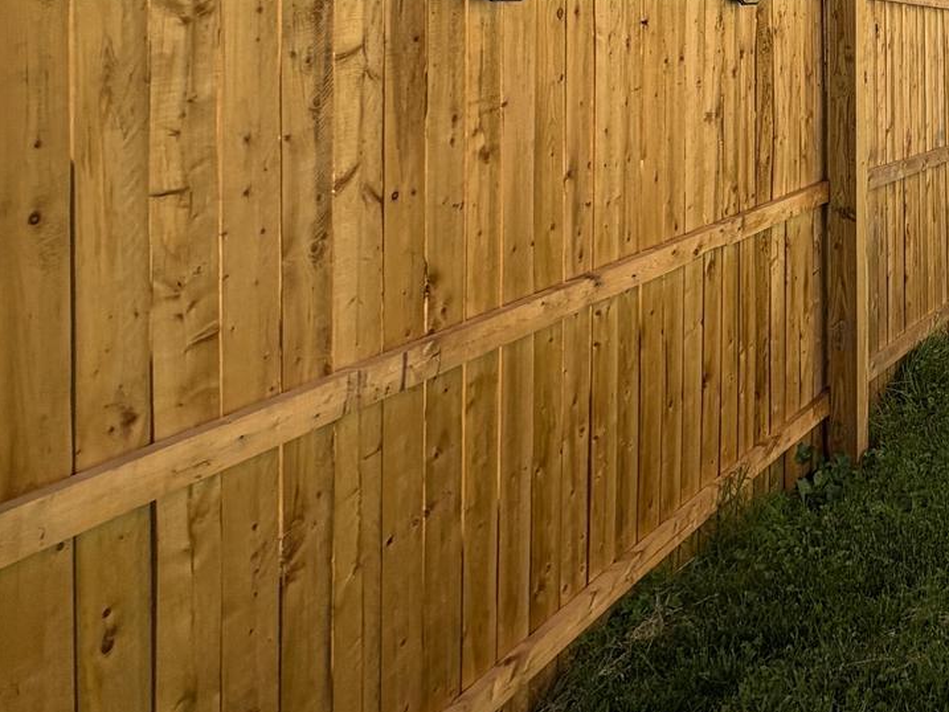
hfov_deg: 33.5
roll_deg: +0.2
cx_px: 1245
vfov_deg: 31.0
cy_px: -115
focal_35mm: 40
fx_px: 1097
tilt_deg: -1.1
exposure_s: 1/1001
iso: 20
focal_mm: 2.22
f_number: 2.2
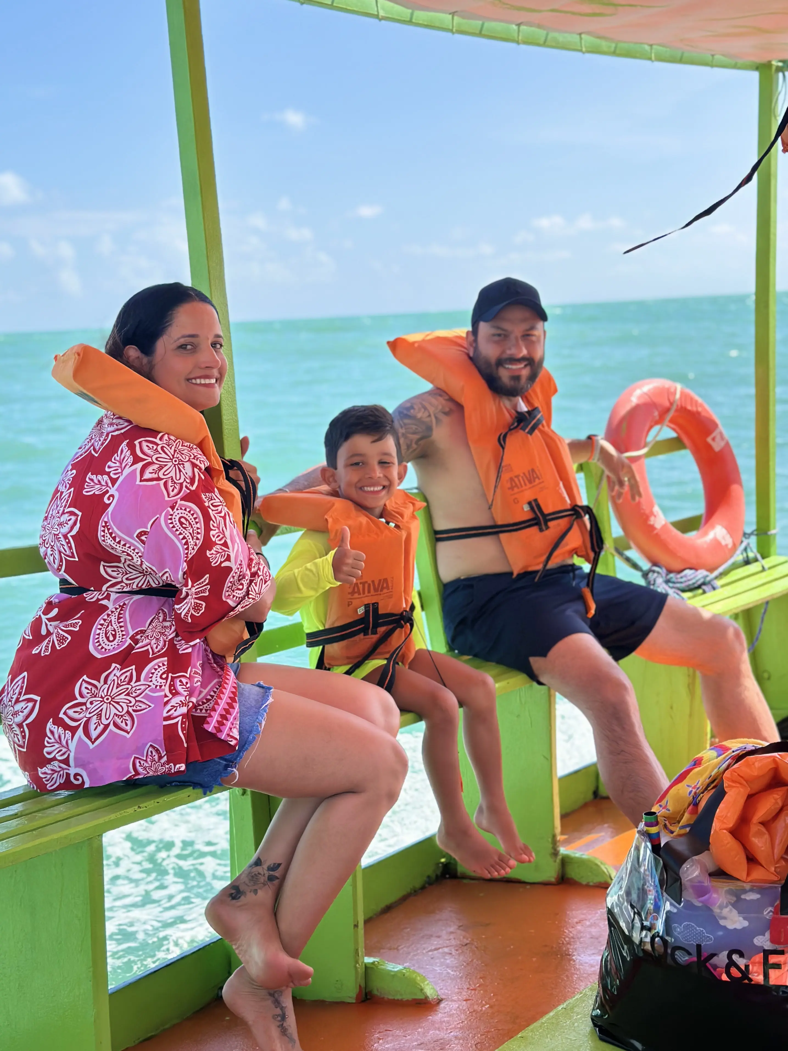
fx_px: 1457
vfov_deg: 39.7
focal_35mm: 48
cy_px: 526
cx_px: 394
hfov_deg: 30.3
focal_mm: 6.86
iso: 100
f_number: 1.78
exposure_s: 1/4016
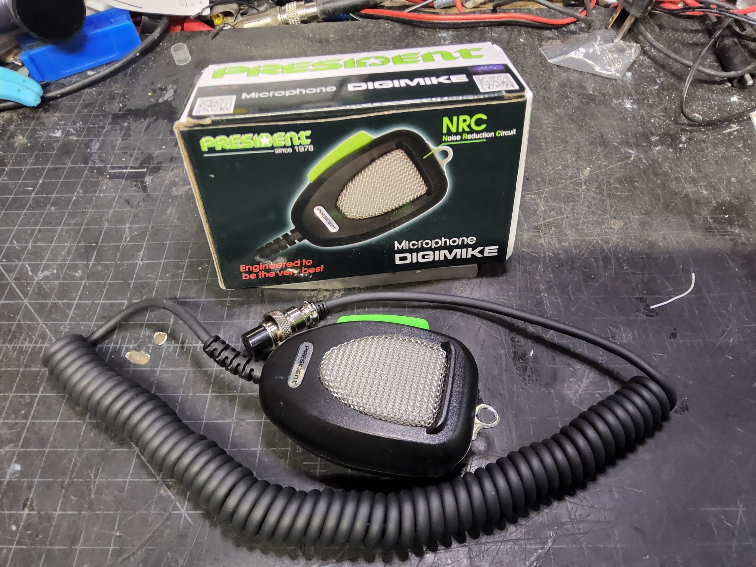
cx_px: 378
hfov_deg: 69.4
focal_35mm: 25
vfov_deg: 54.9
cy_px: 284
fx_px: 546
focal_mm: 3.08
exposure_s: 1/120
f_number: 2
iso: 1000
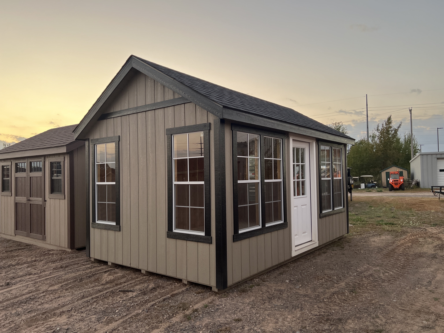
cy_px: 166
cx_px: 222
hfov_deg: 67.3
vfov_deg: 53.1
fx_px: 333
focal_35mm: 26
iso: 64
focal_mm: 5.7
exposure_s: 1/60
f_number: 1.5
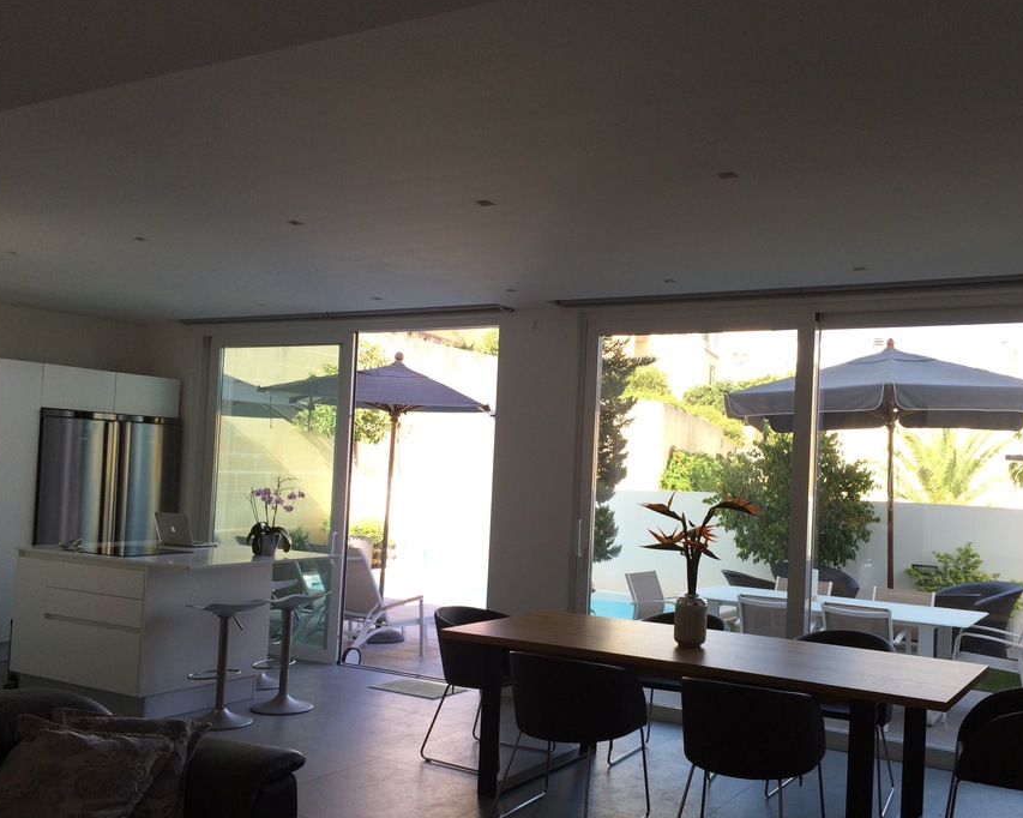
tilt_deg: +0.1
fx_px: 1029
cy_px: 444
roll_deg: -1.3
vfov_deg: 43.3
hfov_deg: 52.6
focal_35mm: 34
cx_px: 596
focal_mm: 4.15
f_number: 2.2
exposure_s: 1/189
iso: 32
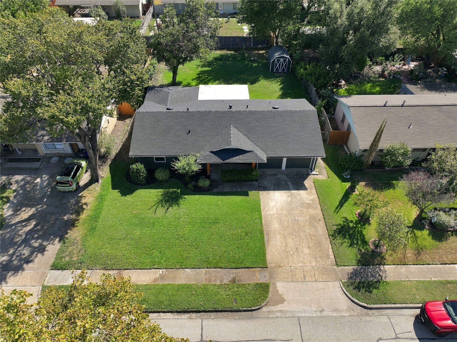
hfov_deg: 71.6
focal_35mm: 24
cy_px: 171
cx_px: 228
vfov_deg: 56.8
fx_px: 317
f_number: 2.8
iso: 120
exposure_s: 1/1250
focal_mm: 12.3
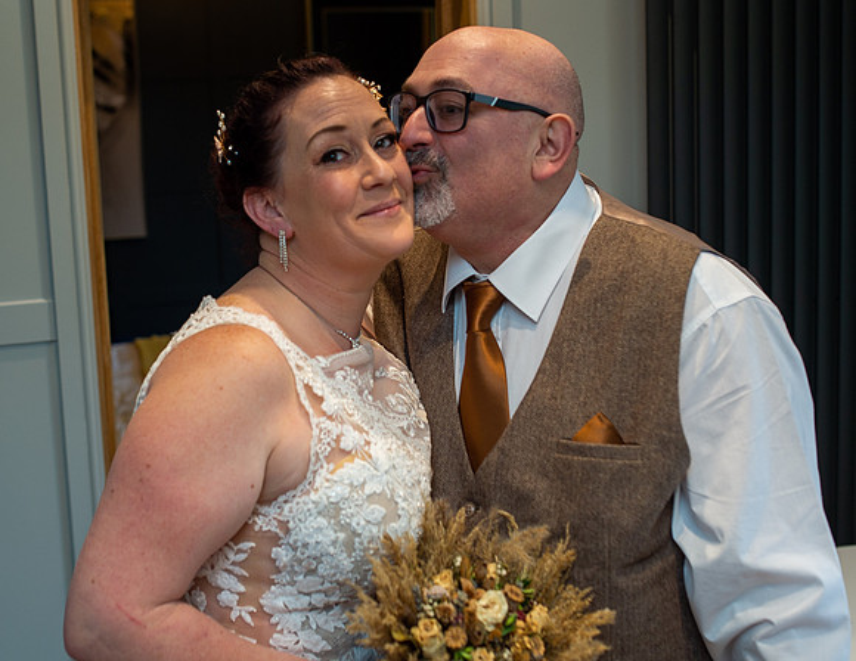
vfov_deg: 30.0
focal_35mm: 49
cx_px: 390
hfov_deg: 38.4
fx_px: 1228
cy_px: 241
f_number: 3.2
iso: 160
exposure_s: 1/80
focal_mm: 35
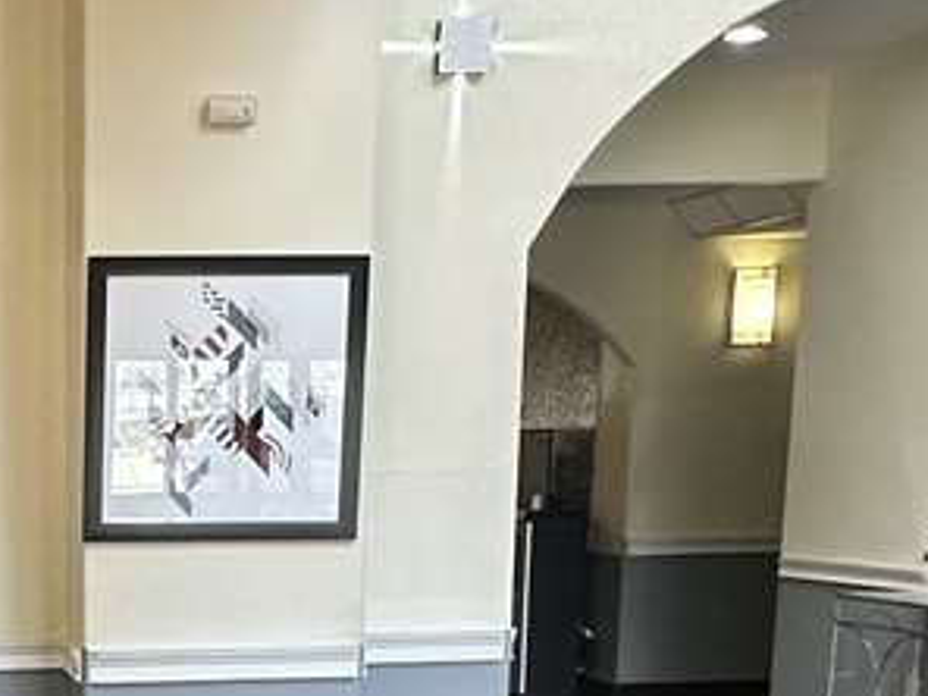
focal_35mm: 71
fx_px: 1903
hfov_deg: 24.9
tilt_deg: -11.6
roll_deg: +0.7
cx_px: -172
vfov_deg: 19.6
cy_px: 826
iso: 200
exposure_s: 1/60
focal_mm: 2.22
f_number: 2.2
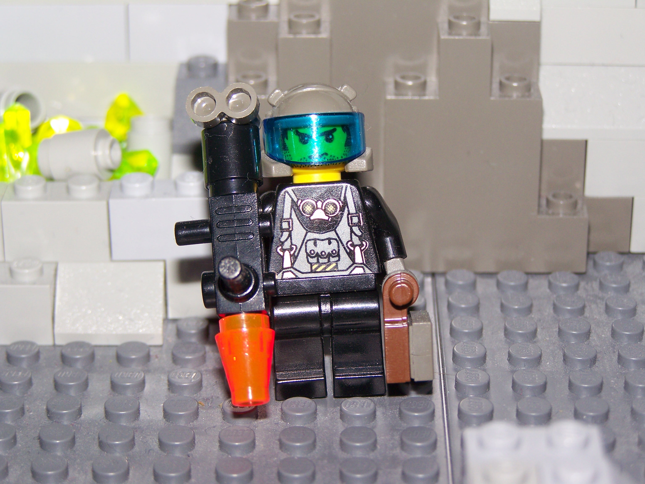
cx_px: 322
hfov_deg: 18.7
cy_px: 242
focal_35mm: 105
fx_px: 1956
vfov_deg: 14.1
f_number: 3.2
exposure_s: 1/100
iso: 80
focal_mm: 17.5
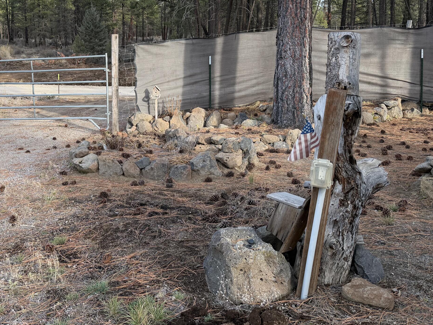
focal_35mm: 39
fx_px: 488
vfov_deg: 36.5
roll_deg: +1.6
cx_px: 121
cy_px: 109
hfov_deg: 46.5
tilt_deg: -8.6
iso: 100
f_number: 1.78
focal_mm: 6.76
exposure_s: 1/967
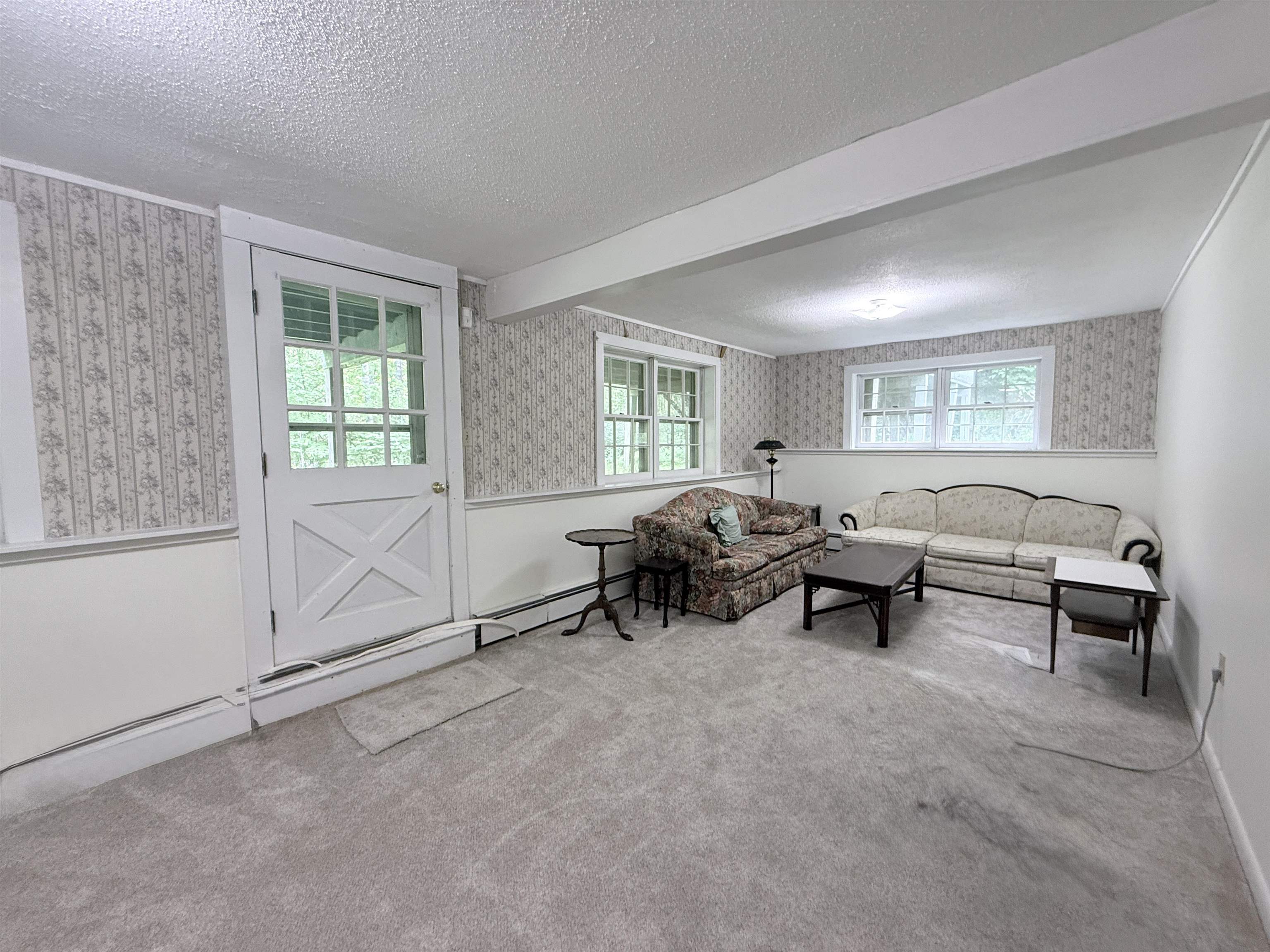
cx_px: 635
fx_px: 514
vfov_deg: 85.7
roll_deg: +0.2
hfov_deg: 102.1
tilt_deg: -3.7
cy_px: 476
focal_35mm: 14
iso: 250
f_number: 2.2
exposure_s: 1/60
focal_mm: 2.22
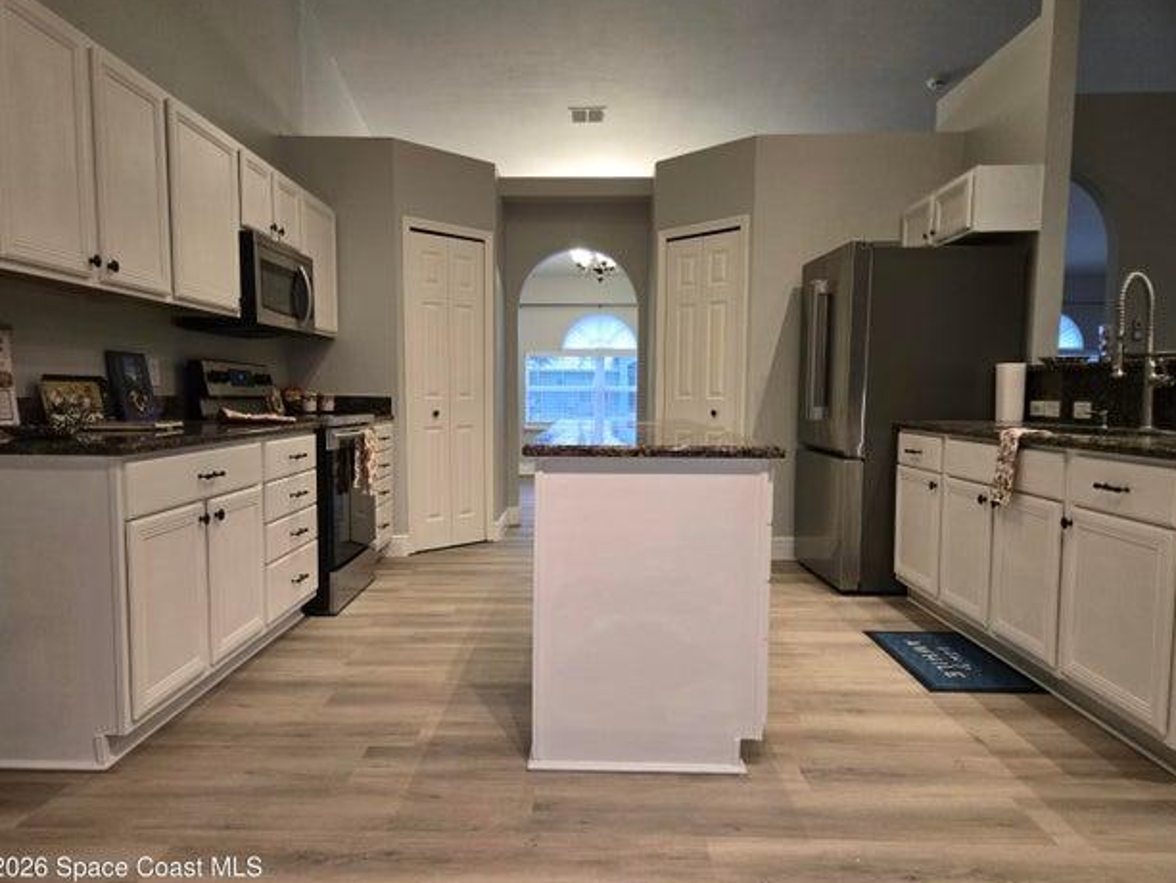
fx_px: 816
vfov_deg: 56.8
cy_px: 449
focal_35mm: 24
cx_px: 583
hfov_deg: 71.6
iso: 320
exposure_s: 1/120
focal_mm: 5.4
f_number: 1.8
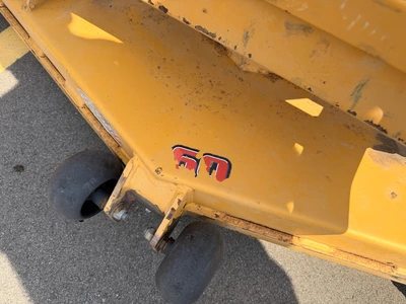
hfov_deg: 71.6
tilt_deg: -61.9
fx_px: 281
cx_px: 203
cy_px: 152
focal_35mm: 24
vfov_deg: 56.8
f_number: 1.78
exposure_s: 1/2703
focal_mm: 6.76
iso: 100
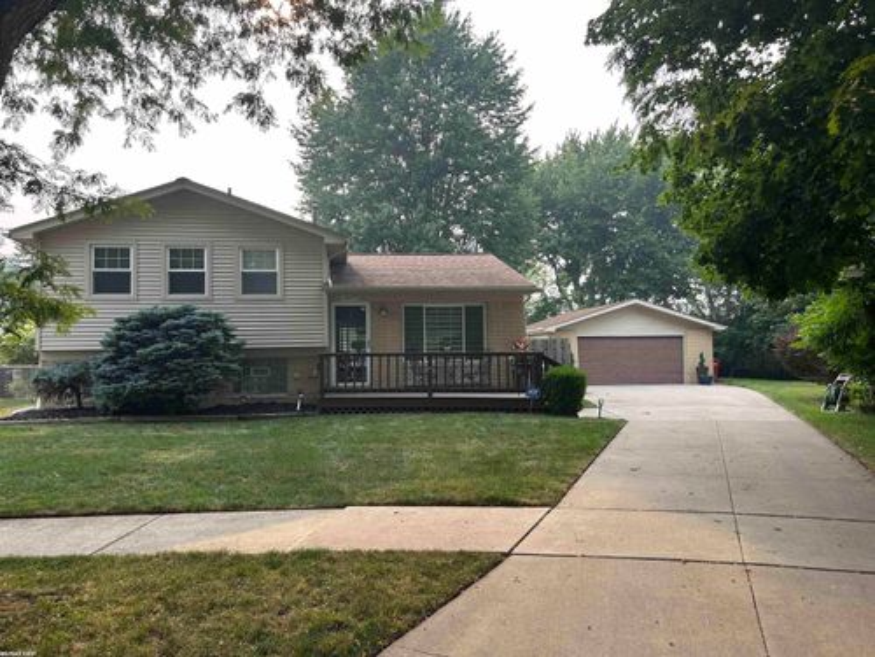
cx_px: 438
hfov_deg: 67.3
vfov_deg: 53.1
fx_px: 657
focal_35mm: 26
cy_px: 328
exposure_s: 1/873
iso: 50
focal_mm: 5.7
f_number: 1.5
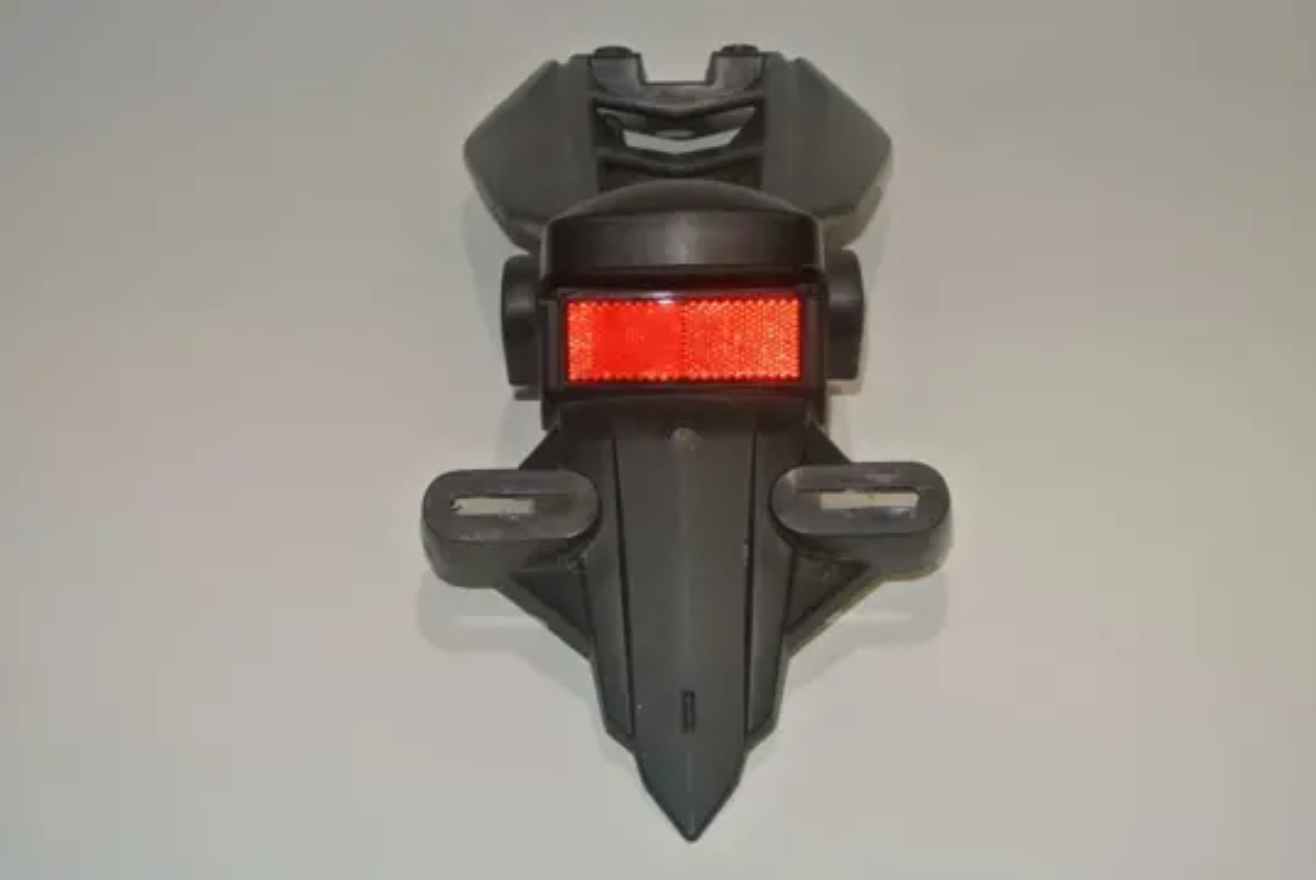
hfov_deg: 38.1
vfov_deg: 26.1
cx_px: 658
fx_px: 1903
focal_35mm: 52
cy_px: 440
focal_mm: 19.6
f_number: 4.8
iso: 200
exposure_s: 1/60
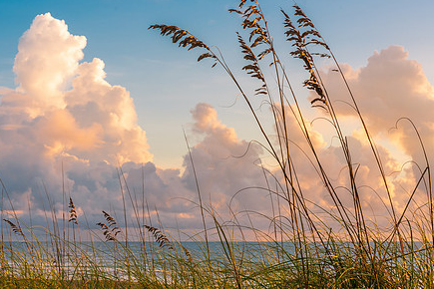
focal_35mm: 90
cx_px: 189
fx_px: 1085
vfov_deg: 15.2
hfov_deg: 22.6
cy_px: 156
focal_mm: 66
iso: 100
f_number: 13
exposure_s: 1/45
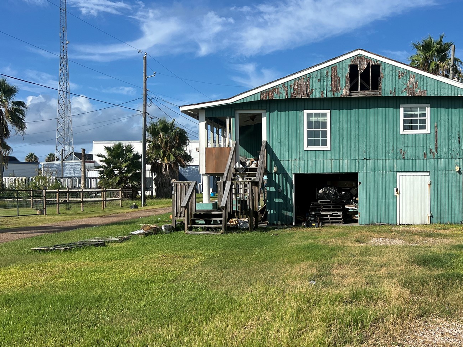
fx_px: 548
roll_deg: +0.6
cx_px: 333
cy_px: 183
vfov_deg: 35.1
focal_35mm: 41
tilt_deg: -1.9
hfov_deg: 44.6
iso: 50
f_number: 1.5
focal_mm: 5.7
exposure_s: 1/6211
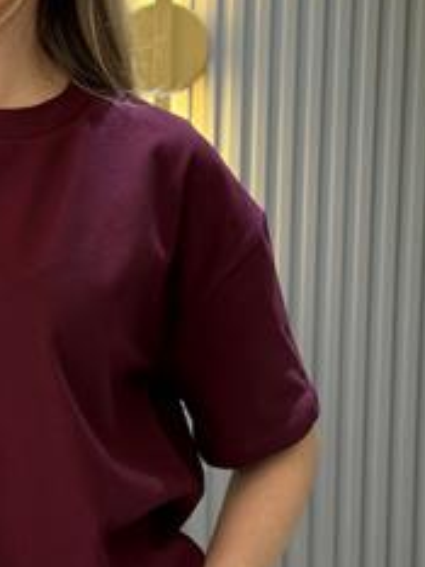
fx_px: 1750
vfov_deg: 18.4
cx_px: -39
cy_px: 331
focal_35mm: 107
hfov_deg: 13.6
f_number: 1.78
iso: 100
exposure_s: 1/50
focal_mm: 6.86
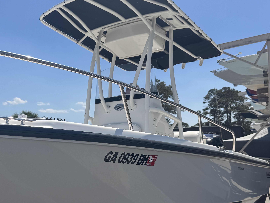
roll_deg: +1.7
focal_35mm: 42
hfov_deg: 44.5
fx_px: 328
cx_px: 106
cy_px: 134
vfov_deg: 34.1
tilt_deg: +2.5
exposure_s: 1/5814
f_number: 1.78
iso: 80
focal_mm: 6.76
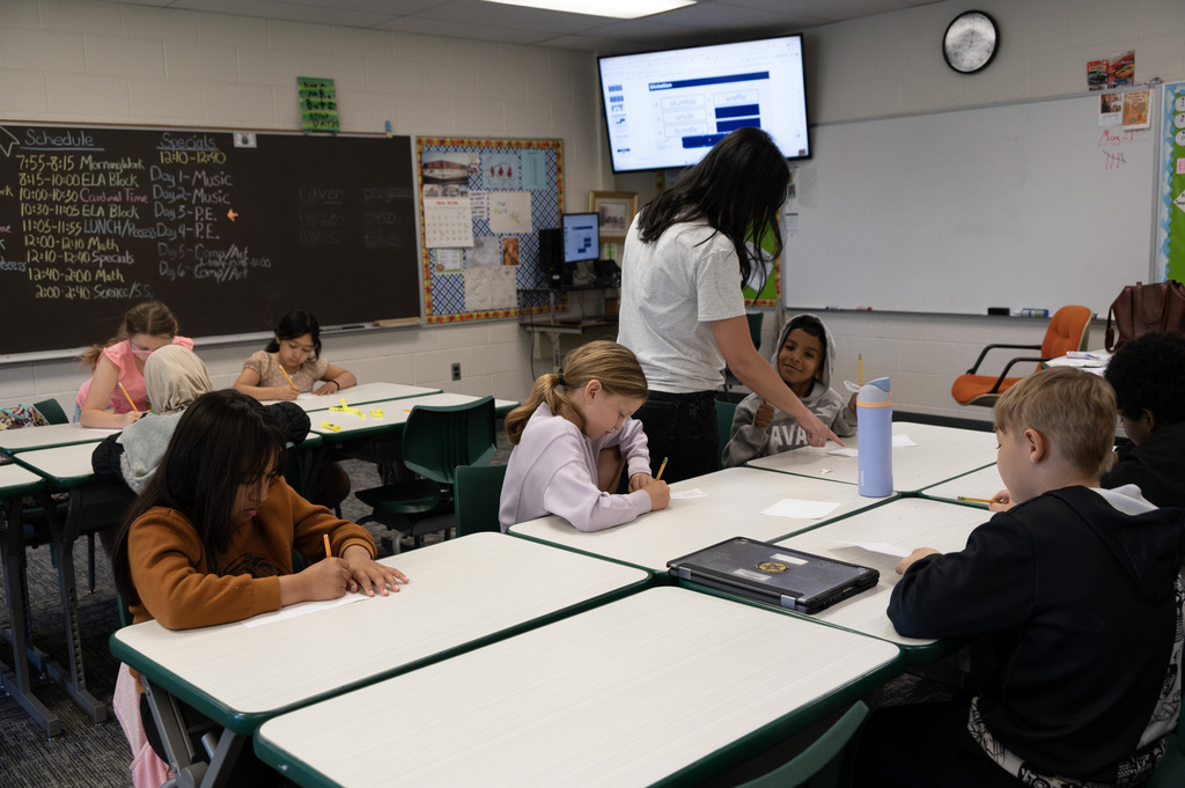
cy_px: 394
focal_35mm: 34
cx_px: 592
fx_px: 1102
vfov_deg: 39.4
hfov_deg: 56.5
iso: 1800
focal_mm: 33.5
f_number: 4.8
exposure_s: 1/125
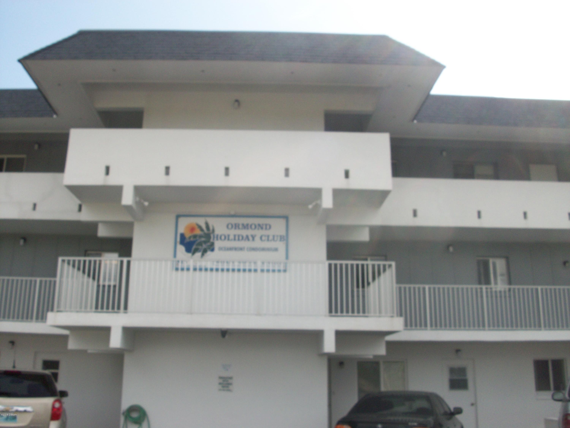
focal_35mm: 34
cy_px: 214
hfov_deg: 54.0
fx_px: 560
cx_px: 285
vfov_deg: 41.8
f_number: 5.5
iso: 64
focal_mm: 5.7
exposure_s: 1/289
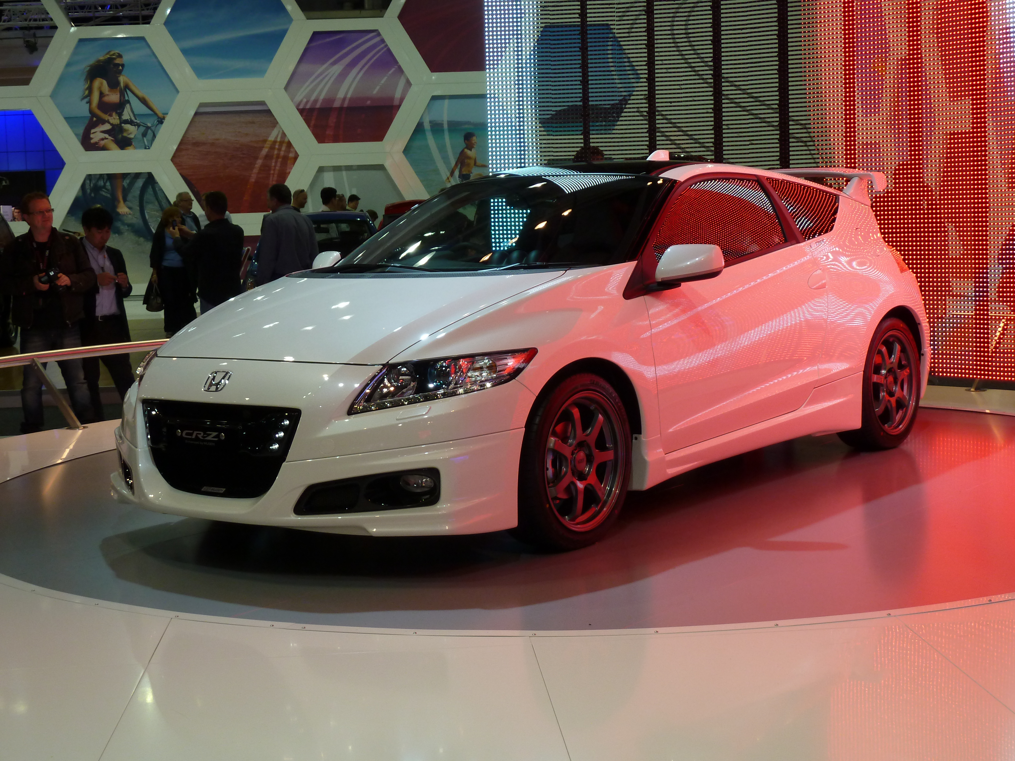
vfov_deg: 26.6
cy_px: 380
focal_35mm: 55
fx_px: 1613
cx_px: 508
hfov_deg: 34.9
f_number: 3.9
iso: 160
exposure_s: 1/100
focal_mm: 9.1
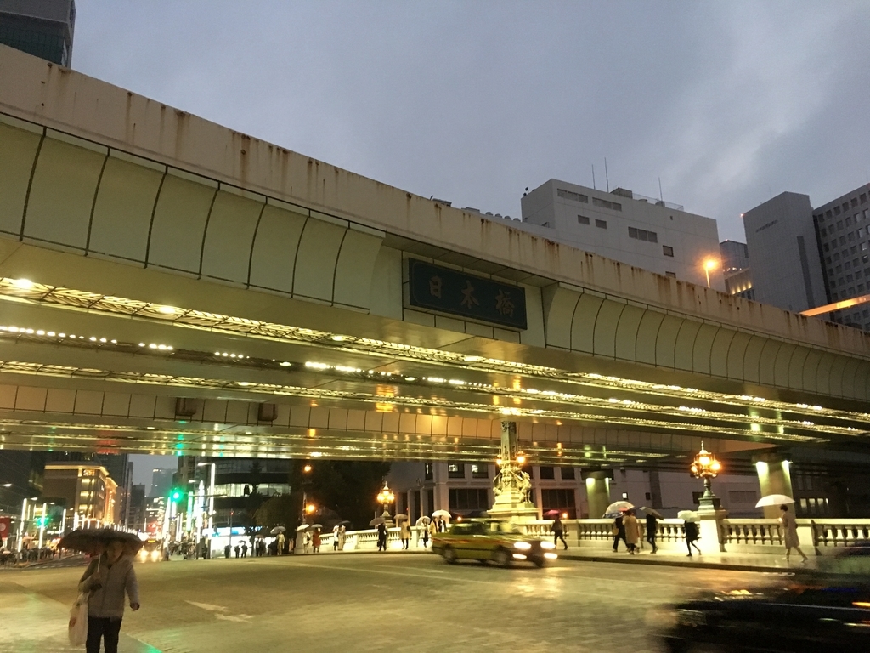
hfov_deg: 61.7
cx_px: 435
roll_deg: +2.2
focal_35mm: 29
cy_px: 326
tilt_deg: +16.4
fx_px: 729
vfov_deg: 48.2
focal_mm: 4.15
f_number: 2.2
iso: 320
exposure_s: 1/15
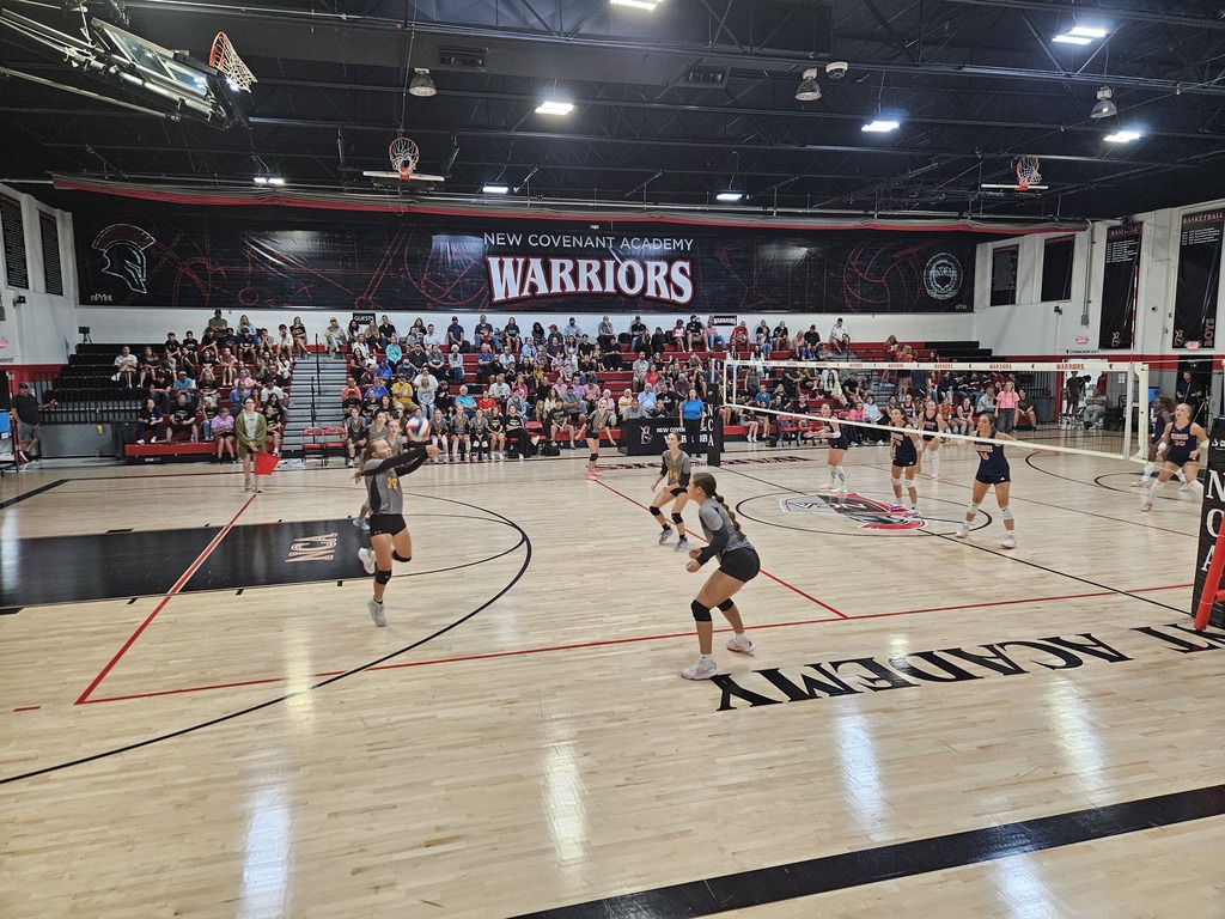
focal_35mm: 23
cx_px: 612
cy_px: 460
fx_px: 814
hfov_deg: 73.9
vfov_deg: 58.9
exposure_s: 1/170
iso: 400
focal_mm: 5.4
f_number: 1.8
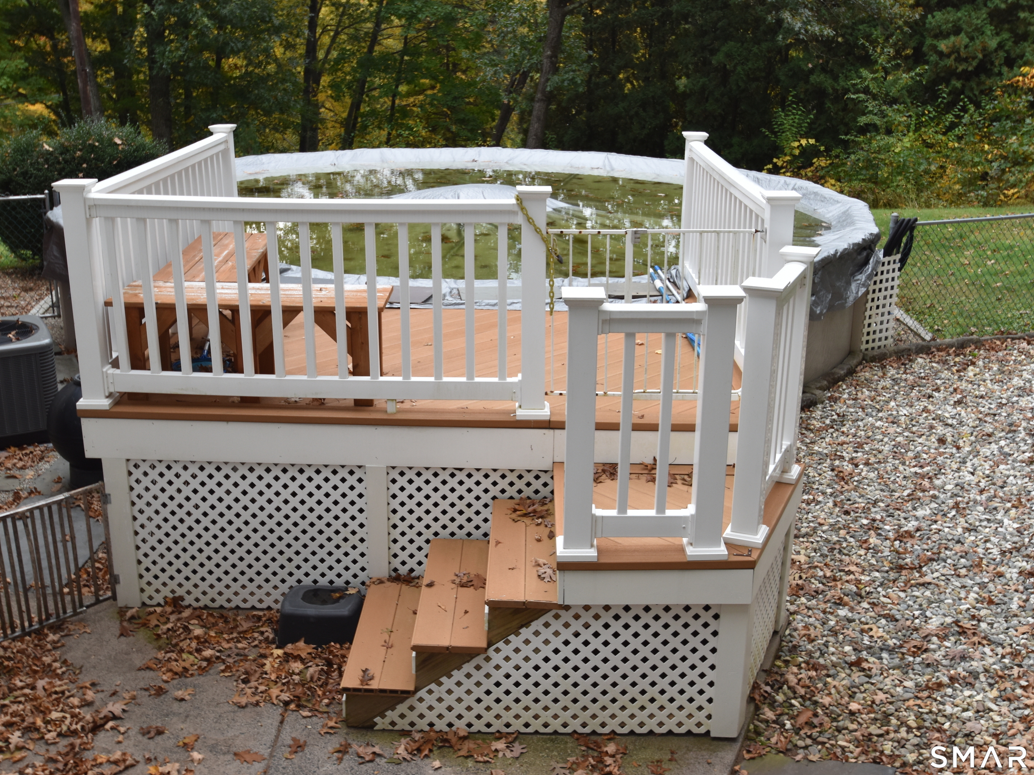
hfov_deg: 51.4
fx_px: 1075
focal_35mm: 36
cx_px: 519
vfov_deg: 39.7
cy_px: 386
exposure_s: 1/160
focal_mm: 22
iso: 400
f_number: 6.3
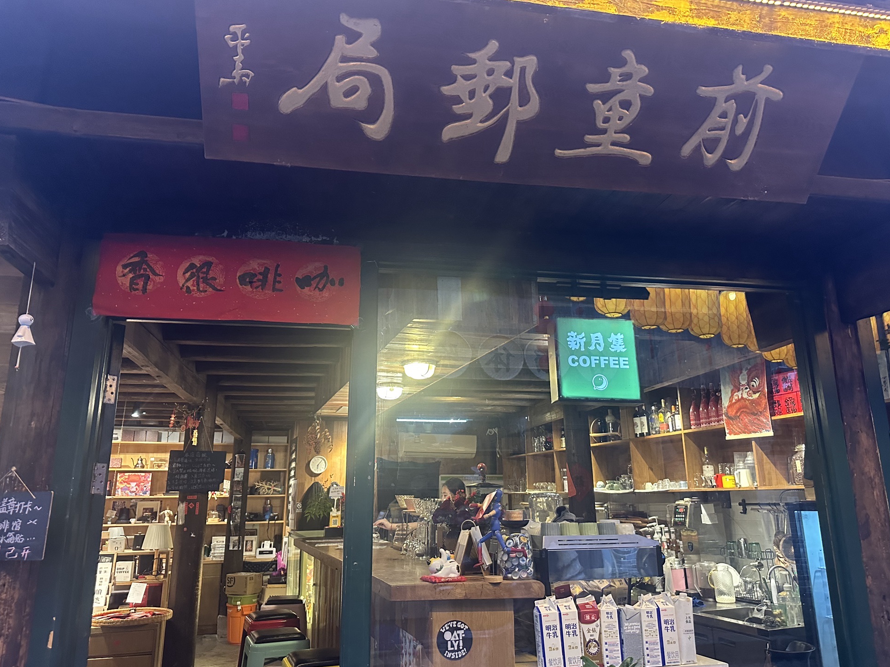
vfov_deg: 54.9
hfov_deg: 69.4
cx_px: 454
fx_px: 643
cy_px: 332
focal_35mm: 25
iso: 640
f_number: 1.78
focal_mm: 6.86
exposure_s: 1/50
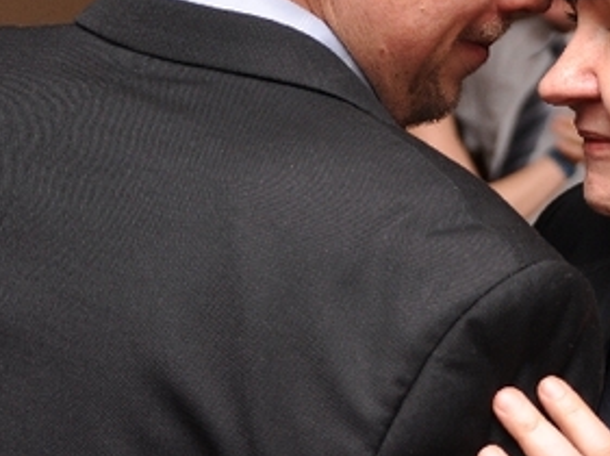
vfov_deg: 14.4
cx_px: 684
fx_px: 1795
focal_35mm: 102
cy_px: 118
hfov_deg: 18.5
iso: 250
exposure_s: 1/100
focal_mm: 28
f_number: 3.2
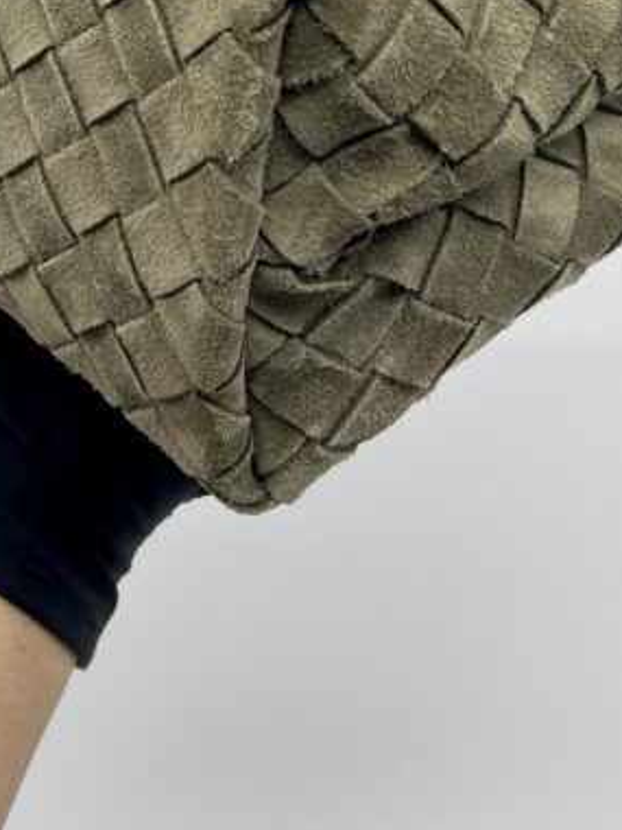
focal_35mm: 70
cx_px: 253
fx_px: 1677
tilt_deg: -23.3
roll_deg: -0.5
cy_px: -131
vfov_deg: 25.3
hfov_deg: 21.0
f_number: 1.5
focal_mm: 5.7
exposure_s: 1/111
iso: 32
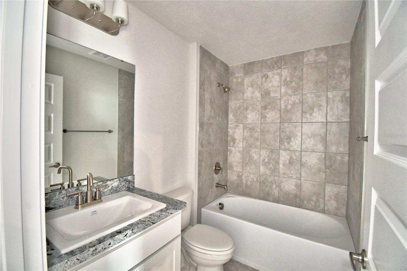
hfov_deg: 100.4
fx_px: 170
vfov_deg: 77.3
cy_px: 136
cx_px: 204
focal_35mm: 15
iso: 2500
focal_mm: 10
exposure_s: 1/30
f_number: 4.5
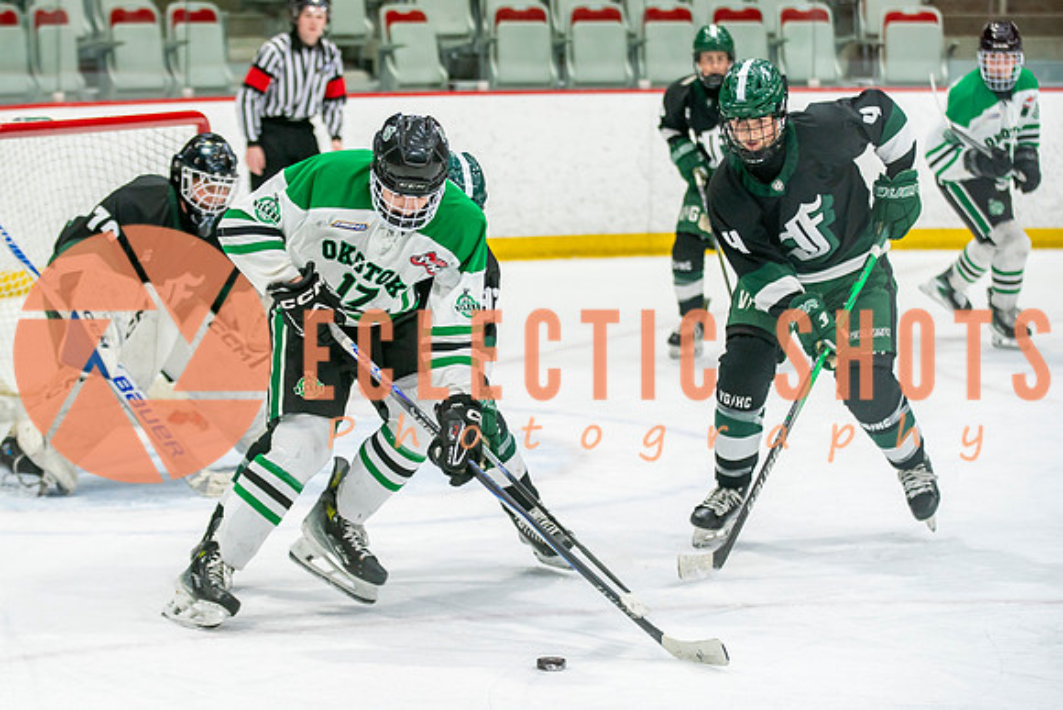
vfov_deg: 9.2
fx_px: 4417
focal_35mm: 150
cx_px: 362
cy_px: 290
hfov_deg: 13.7
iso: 1000
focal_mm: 102
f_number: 3.2
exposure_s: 1/640
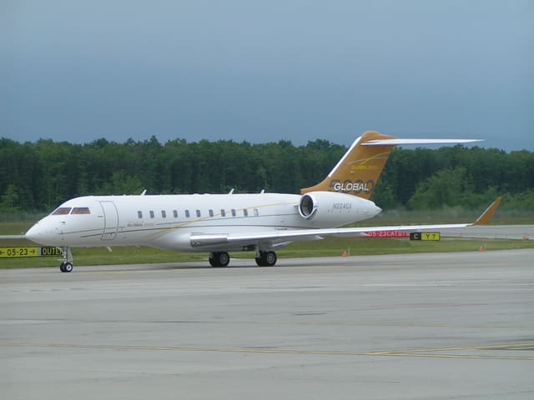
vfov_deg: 8.6
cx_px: 267
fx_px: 2653
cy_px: 200
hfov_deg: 11.5
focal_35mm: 172
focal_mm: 26.3
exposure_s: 1/1000
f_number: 3.5
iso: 50
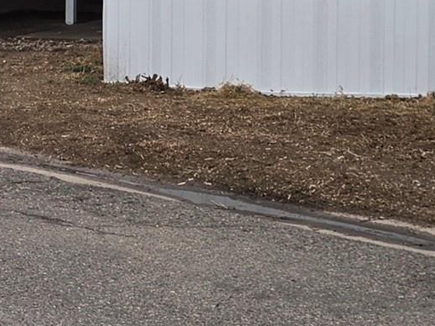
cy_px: -29
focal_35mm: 72
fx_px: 905
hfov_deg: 26.5
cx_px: 77
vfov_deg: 19.6
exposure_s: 1/357
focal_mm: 6.3
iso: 12
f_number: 1.7
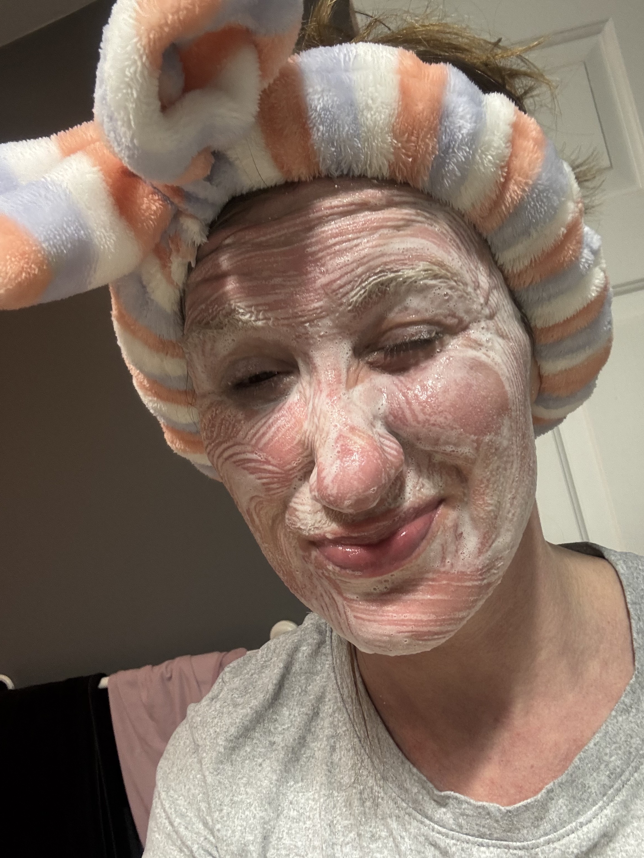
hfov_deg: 46.8
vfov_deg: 60.0
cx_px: 322
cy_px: 429
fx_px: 744
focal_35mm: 30
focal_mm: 2.69
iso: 200
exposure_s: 1/60
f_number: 1.9
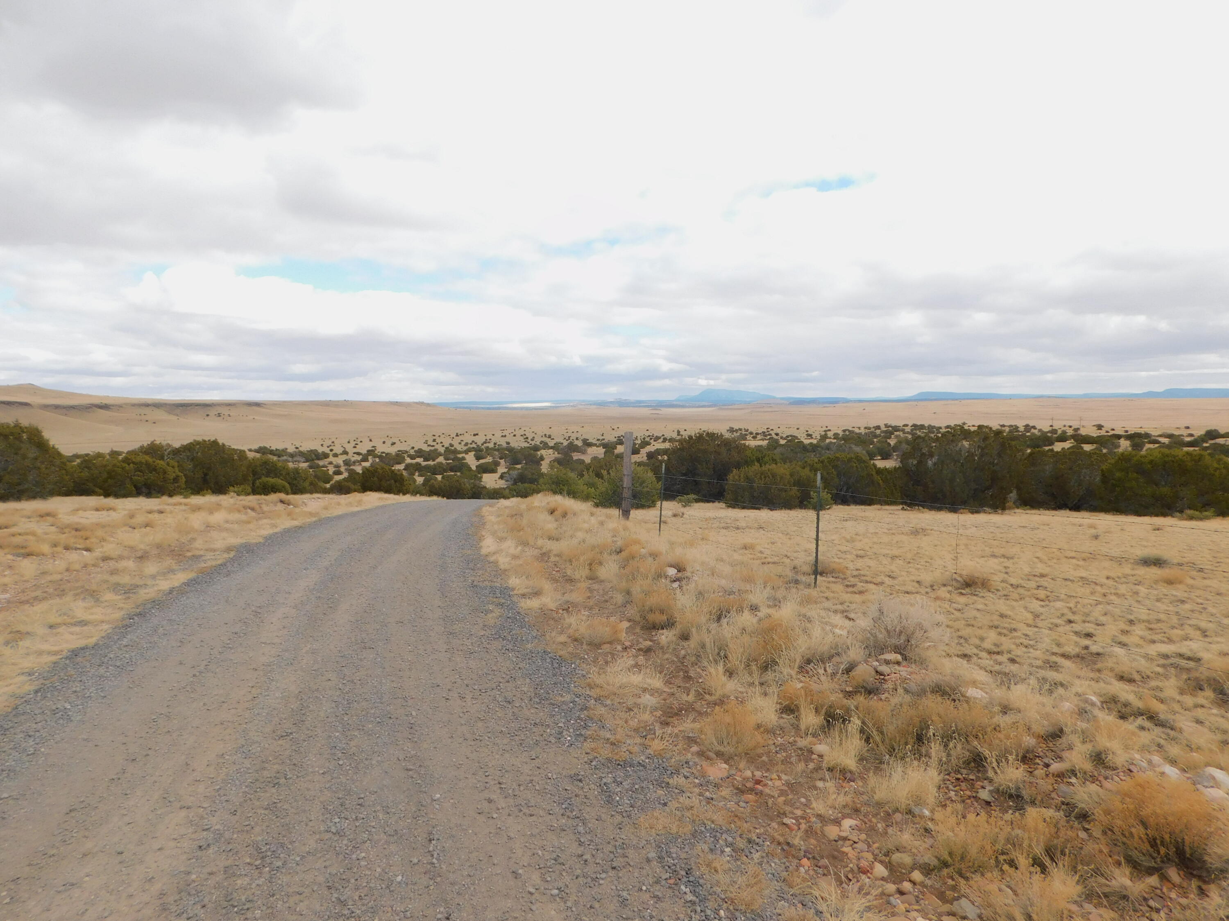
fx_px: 817
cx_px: 614
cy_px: 460
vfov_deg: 58.9
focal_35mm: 23
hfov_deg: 73.9
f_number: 3
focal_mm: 4
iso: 125
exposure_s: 1/800
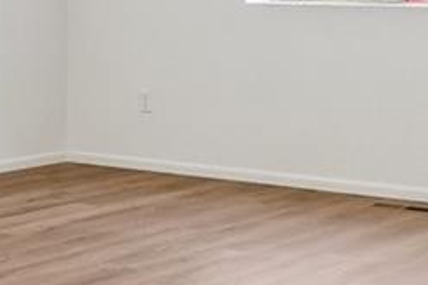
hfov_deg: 18.5
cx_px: -16
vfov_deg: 12.6
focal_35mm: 107
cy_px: -21
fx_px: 1275
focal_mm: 11
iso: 125
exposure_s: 1/30
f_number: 8
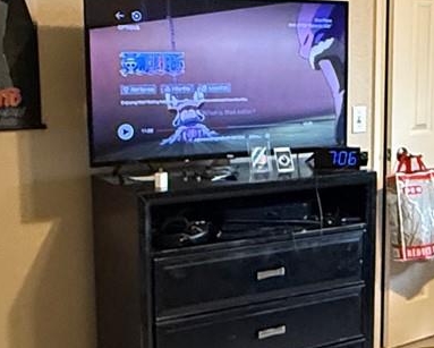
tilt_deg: -9.7
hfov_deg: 24.7
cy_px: 188
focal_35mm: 73
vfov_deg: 21.0
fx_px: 938
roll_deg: -1.7
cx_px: 449
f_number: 2.2
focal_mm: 2.22
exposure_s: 1/60
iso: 800
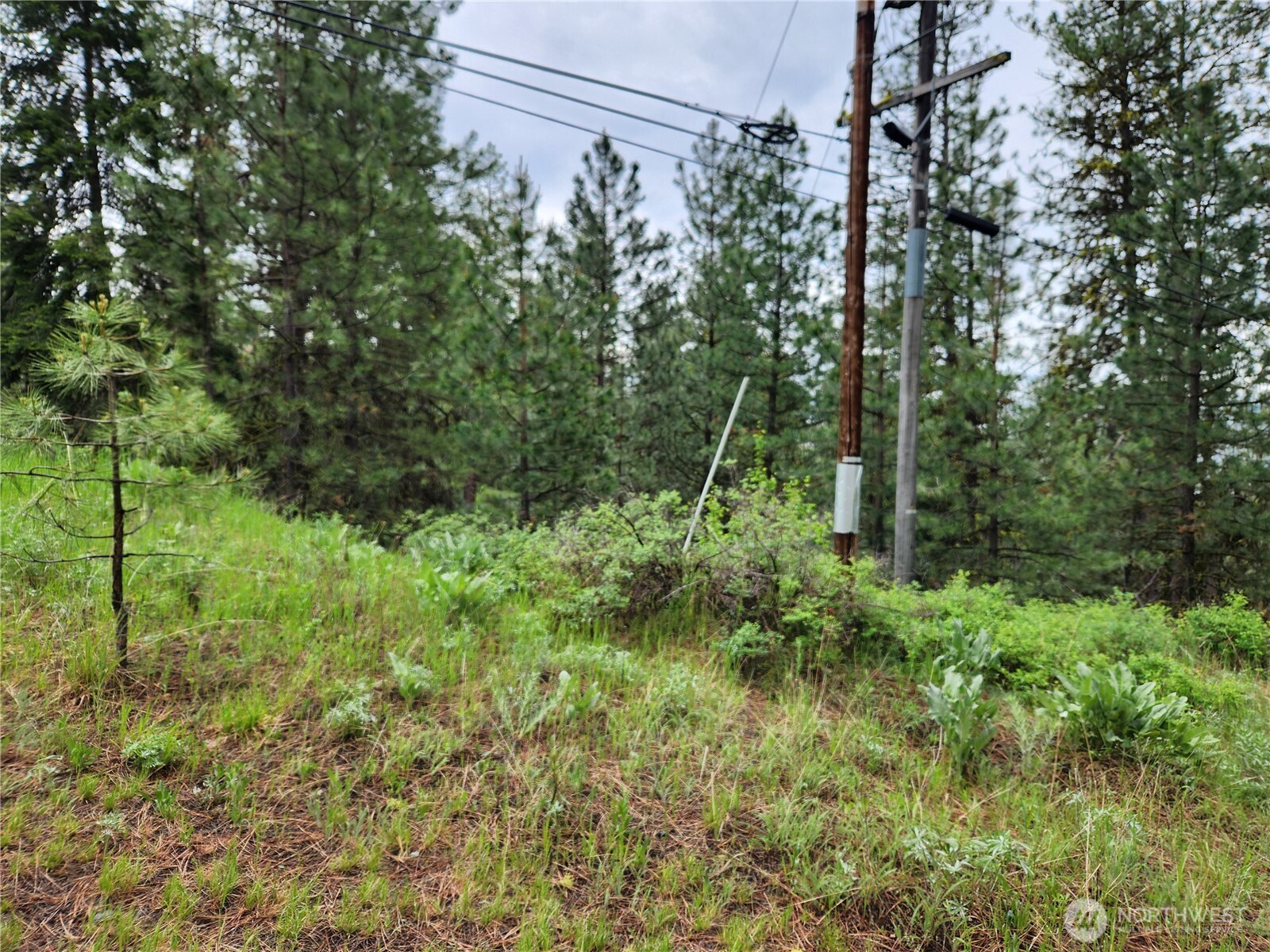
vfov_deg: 58.9
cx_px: 635
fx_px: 844
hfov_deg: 73.9
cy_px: 476
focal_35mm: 23
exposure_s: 1/238
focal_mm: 5.4
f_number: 1.8
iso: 20
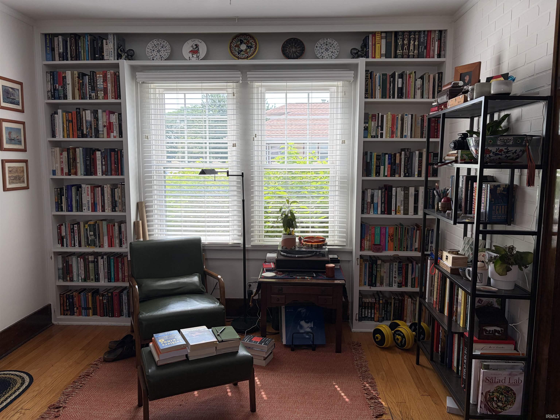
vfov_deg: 53.1
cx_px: 280
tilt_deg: -5.6
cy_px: 210
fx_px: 421
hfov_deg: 67.3
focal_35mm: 26
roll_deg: +0.5
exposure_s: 1/212
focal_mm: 5.96
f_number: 1.6
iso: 50
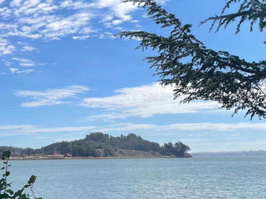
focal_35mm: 57
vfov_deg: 25.6
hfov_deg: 33.8
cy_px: 112
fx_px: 438
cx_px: 143
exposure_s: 1/6494
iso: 32
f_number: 1.6
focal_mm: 4.2
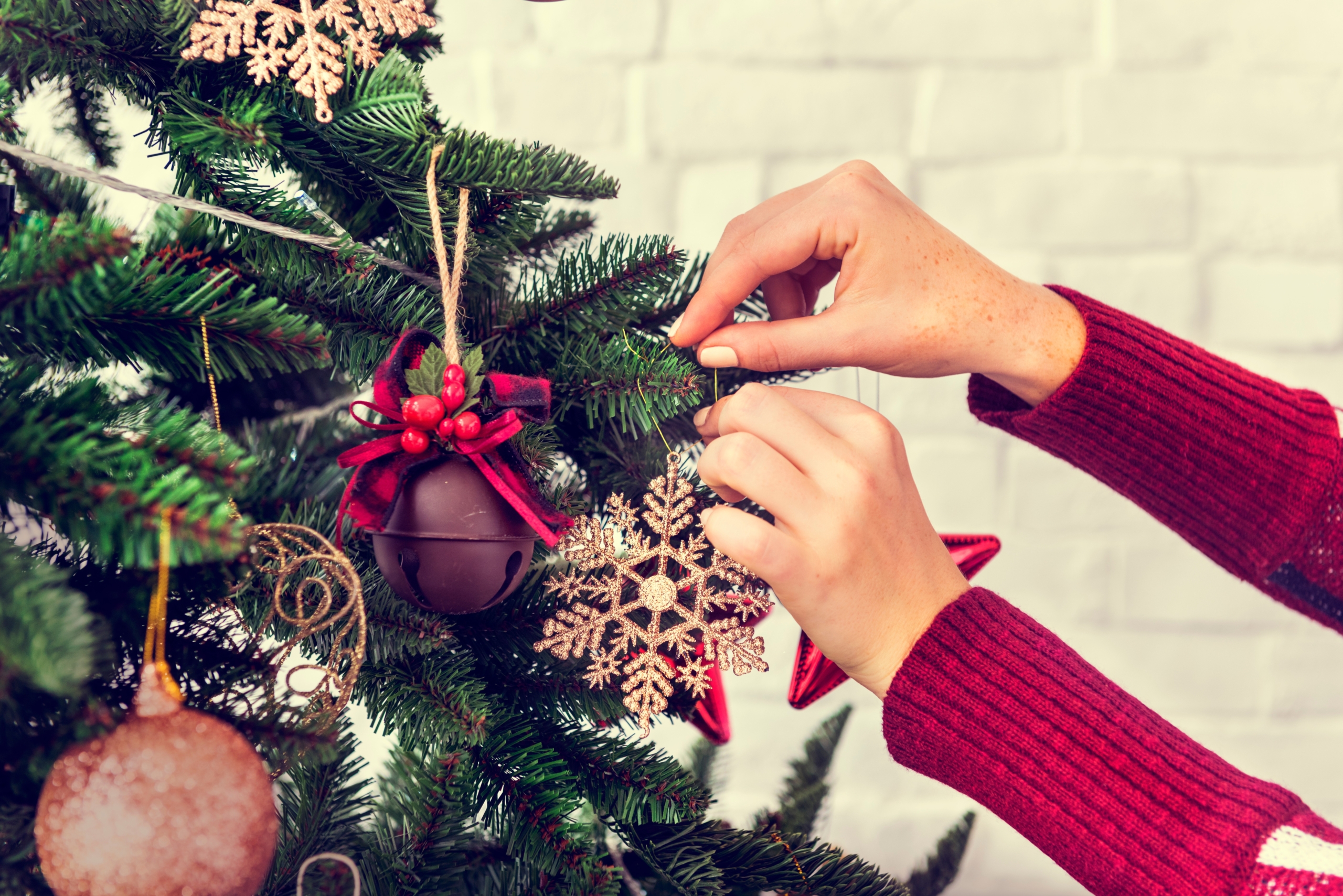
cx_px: 672
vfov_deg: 20.6
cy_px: 448
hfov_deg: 30.5
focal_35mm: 66
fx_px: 2463
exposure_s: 1/125
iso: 200
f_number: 5
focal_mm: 66
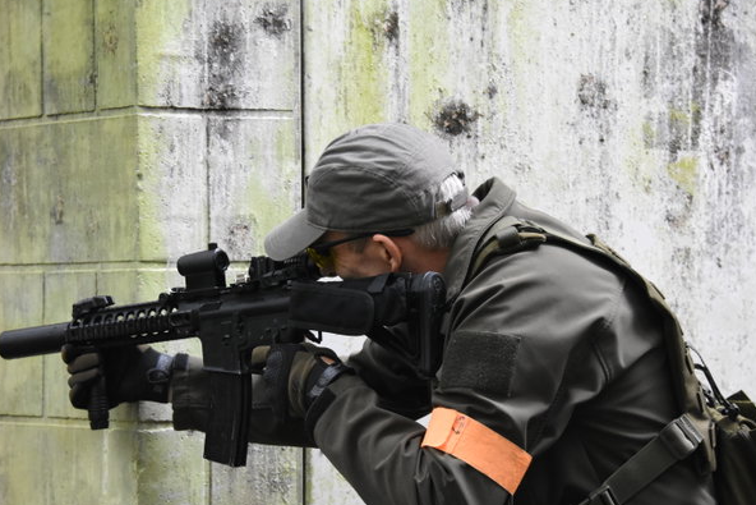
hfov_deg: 15.2
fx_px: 2836
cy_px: 237
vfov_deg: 10.2
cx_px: 370
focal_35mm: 135
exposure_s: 1/125
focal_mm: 82
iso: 3600
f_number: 5.6
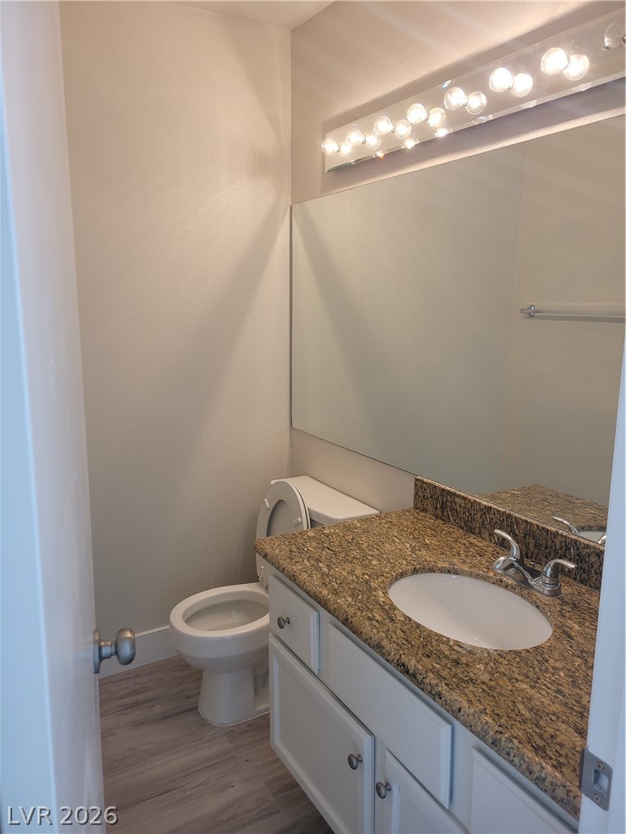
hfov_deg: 53.1
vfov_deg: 67.3
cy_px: 417
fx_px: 627
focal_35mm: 26
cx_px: 313
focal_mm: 5.4
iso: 100
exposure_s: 1/120
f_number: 1.8
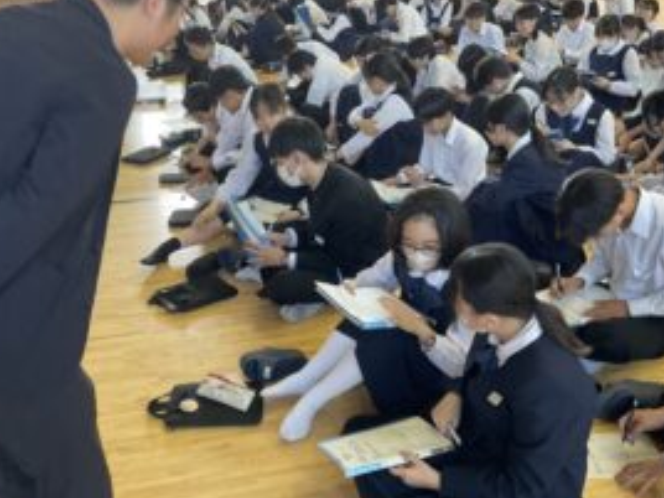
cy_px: 277
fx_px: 748
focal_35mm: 39
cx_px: 287
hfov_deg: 47.7
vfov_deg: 36.8
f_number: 1.8
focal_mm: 3
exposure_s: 1/60
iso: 100
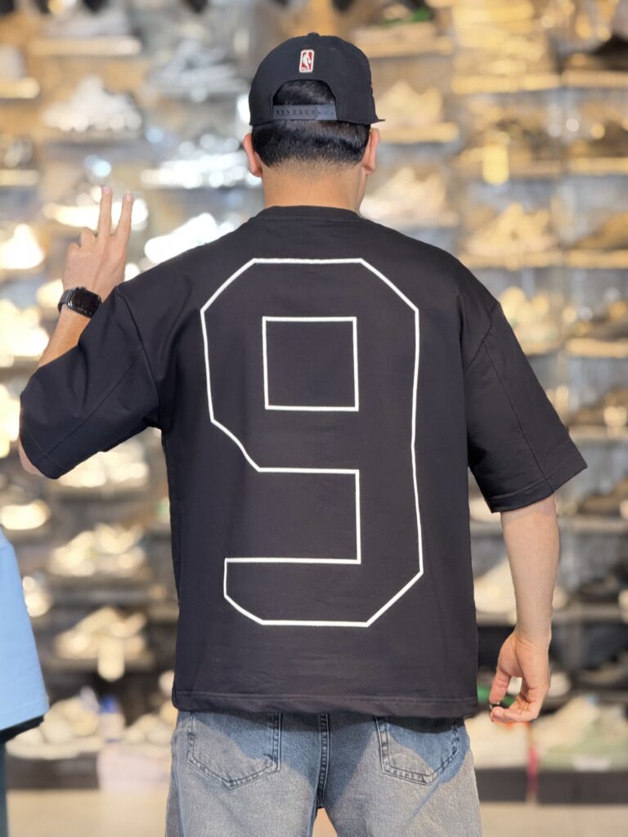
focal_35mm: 120
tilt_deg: -2.6
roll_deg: +0.4
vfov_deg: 16.4
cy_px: 418
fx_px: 2903
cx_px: 314
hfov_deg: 12.3
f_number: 2.8
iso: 640
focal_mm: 15.66
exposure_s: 1/100
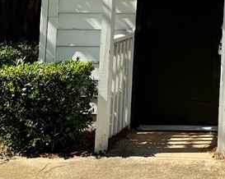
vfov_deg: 15.9
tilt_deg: +4.6
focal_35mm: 88
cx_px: 330
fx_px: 586
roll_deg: -1.4
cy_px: -96
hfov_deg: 19.2
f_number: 1.78
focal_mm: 6.76
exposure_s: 1/2415
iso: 80
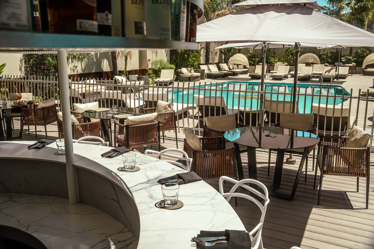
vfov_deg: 40.5
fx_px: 338
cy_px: 124
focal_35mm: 32
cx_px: 187
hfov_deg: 58.0
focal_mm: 32.5
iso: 100
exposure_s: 1/100
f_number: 8
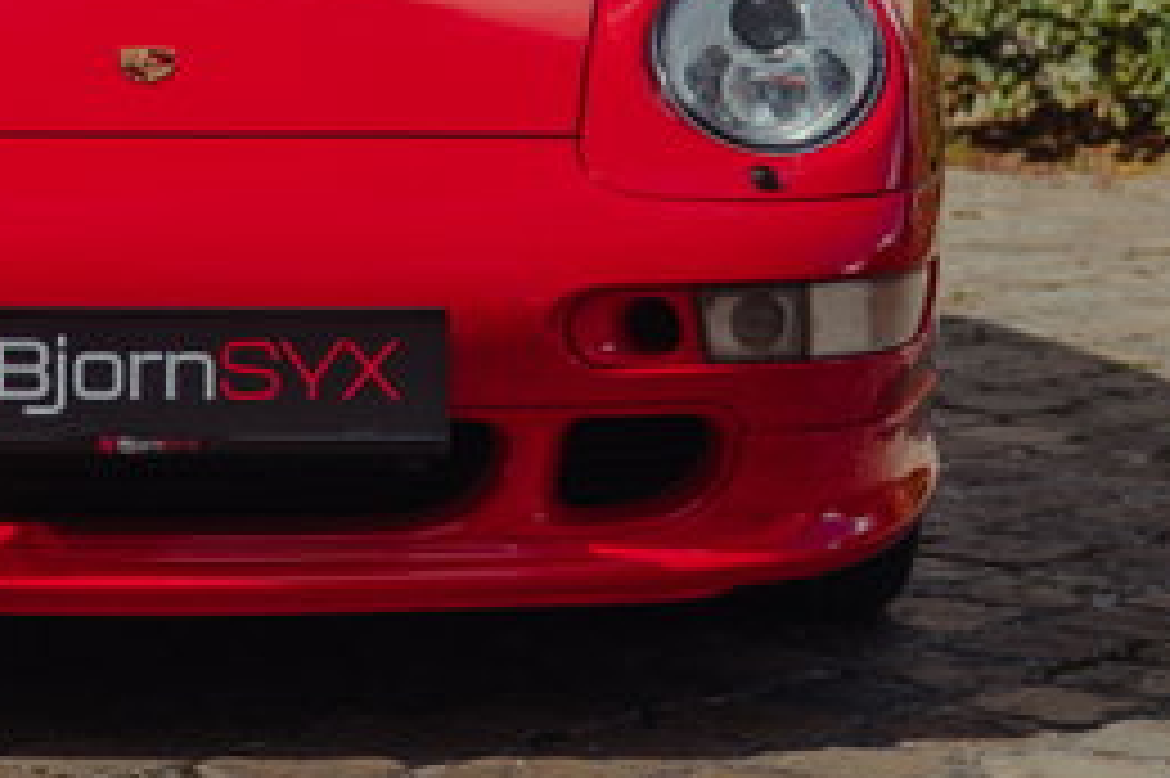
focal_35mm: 134
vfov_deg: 10.1
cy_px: -43
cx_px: 155
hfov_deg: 15.2
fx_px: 4352
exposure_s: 1/500
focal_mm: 34
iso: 100
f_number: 3.5
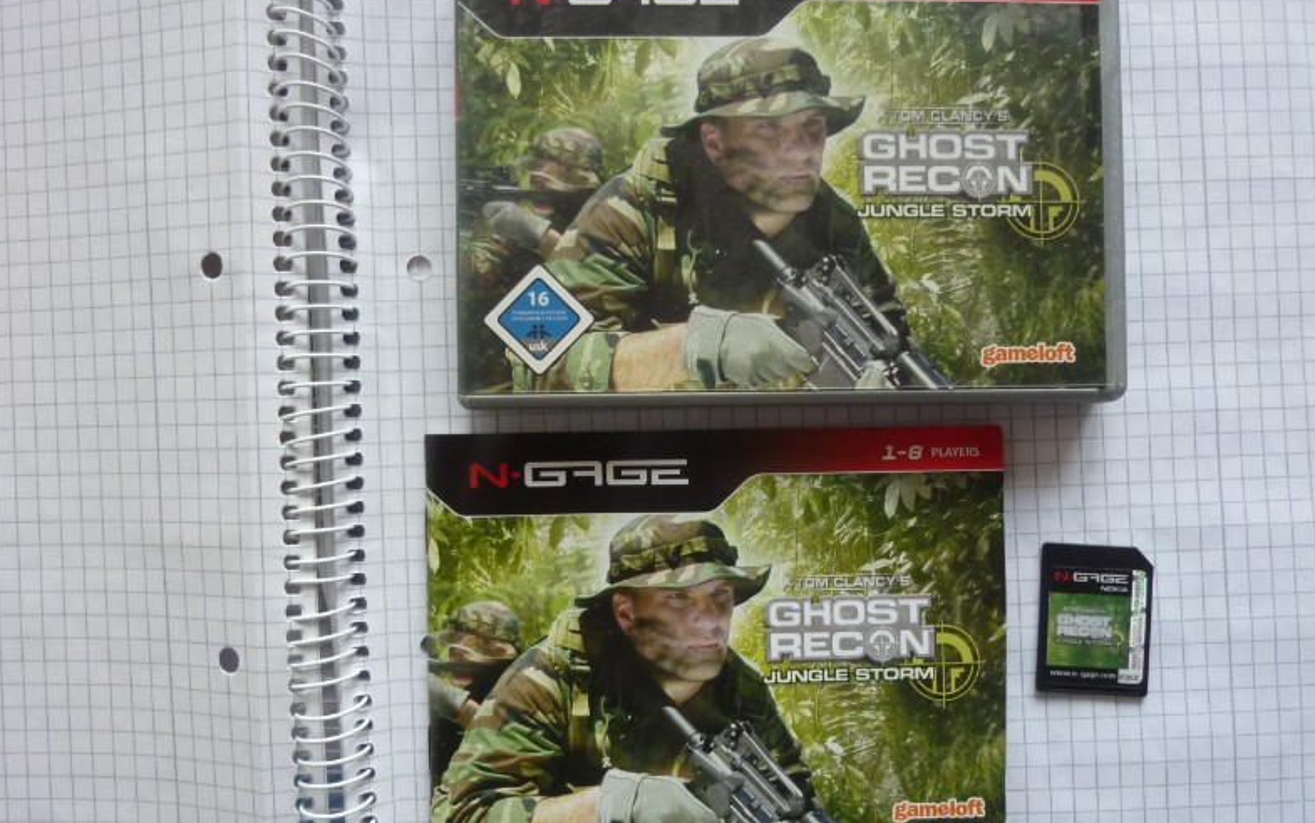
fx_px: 968
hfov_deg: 68.4
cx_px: 662
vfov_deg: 46.0
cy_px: 427
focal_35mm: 27
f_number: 3.3
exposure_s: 1/30
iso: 250
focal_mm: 4.5
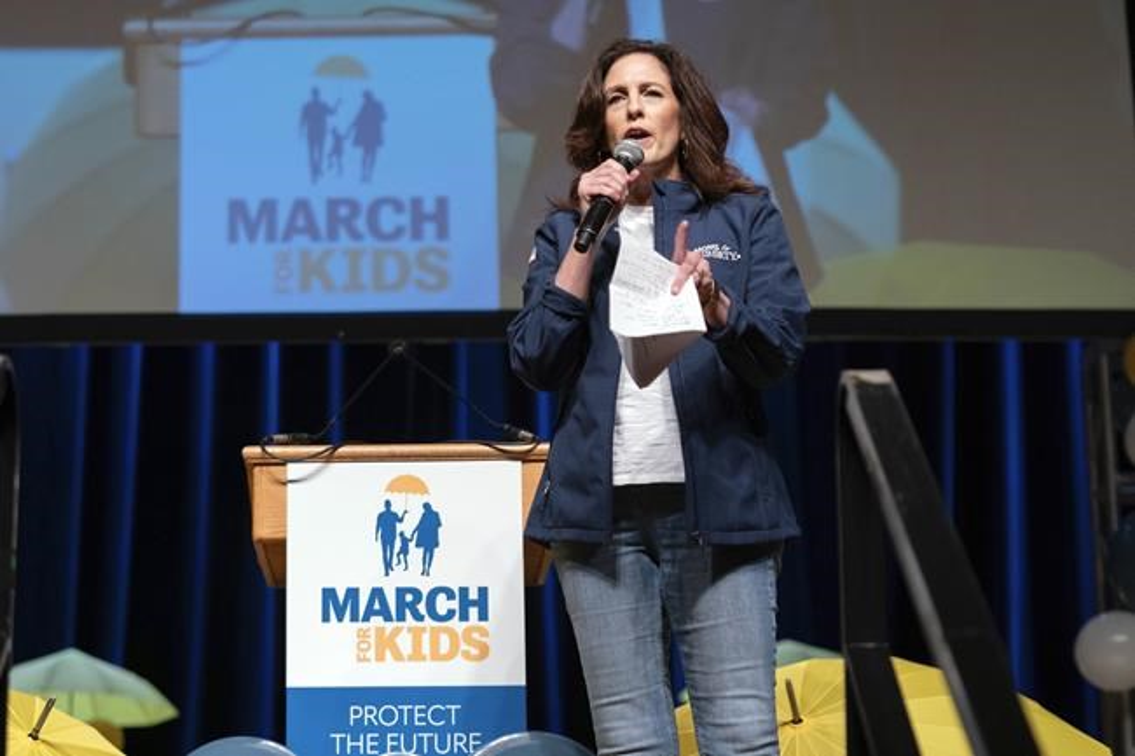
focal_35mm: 74
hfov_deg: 27.4
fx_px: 2332
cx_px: 568
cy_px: 378
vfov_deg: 18.4
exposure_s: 1/500
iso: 3200
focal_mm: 74
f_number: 3.2
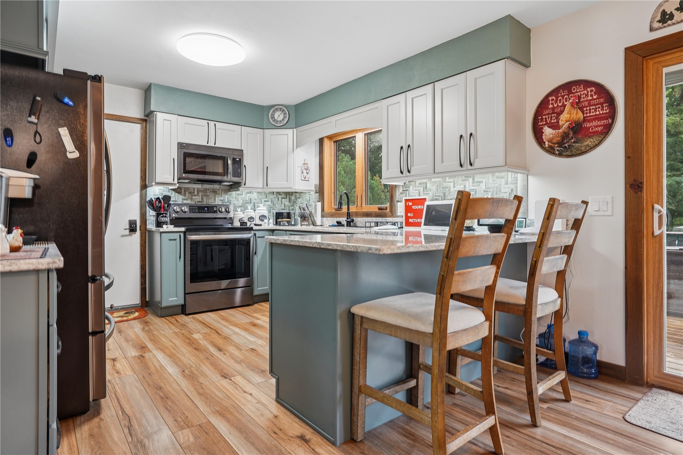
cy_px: 228
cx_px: 342
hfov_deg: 86.9
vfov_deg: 64.5
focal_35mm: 19
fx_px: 360
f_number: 9
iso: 400
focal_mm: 19
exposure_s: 1/5
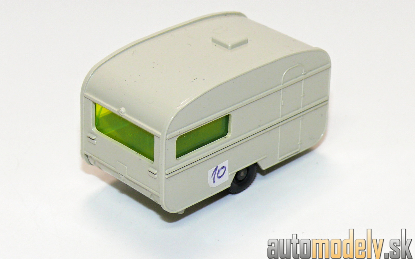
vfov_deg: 9.9
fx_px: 1504
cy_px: 113
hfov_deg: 15.7
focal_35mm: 133
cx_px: 208
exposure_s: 1/30
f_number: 4
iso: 100
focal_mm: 14.8
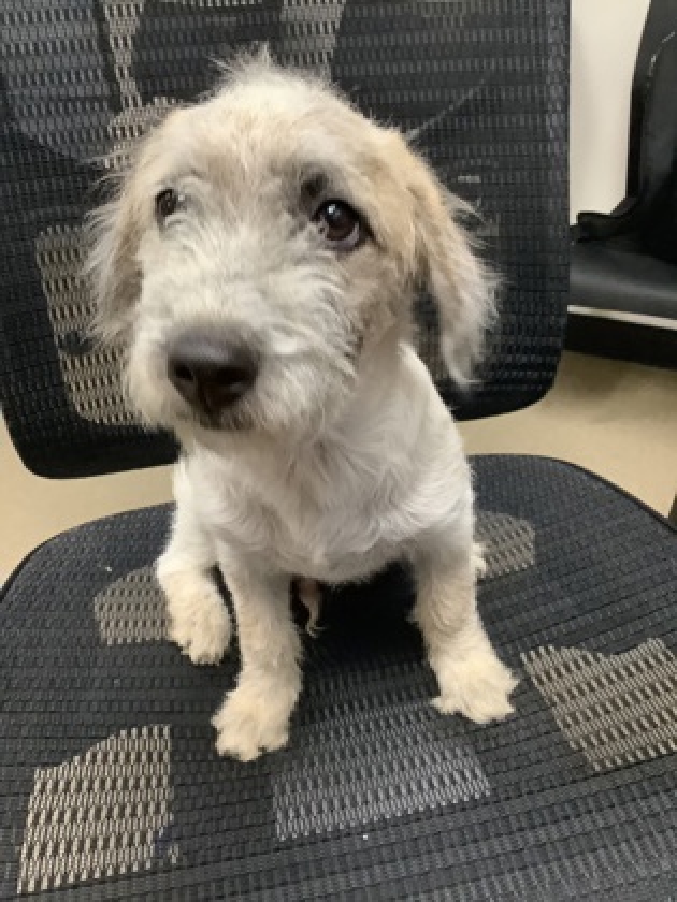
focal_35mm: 31
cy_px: 451
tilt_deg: -30.7
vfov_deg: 58.4
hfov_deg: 45.4
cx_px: 338
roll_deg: +3.9
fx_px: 808
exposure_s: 1/50
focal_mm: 3.3
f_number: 2.4
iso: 320
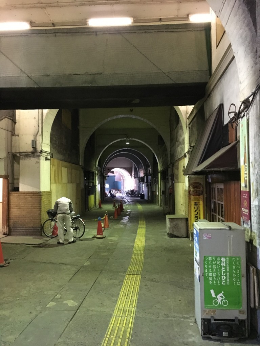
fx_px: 290
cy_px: 173
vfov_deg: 61.7
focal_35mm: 29
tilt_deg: +2.6
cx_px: 130
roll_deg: +1.6
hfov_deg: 48.2
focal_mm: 4.15
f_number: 2.2
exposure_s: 1/15
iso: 320
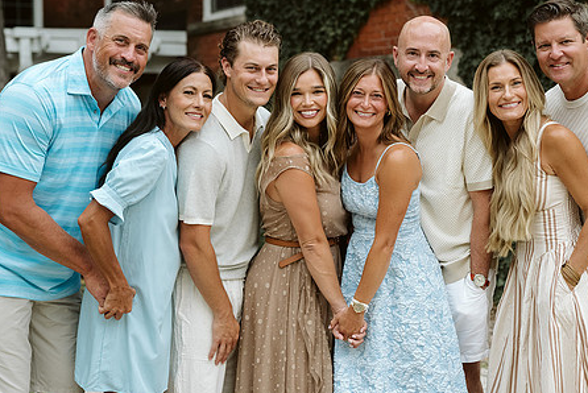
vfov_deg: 20.0
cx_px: 331
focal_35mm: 68
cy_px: 171
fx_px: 1111
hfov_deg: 29.6
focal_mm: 50
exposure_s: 1/400
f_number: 2.8
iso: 1250
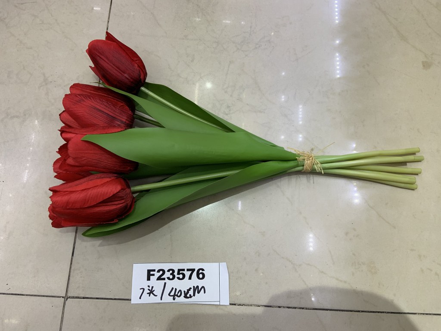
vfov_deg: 53.1
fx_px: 331
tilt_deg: -76.6
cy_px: 166
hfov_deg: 67.3
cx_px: 220
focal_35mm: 26
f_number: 1.8
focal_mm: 4.25
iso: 80
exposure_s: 1/121
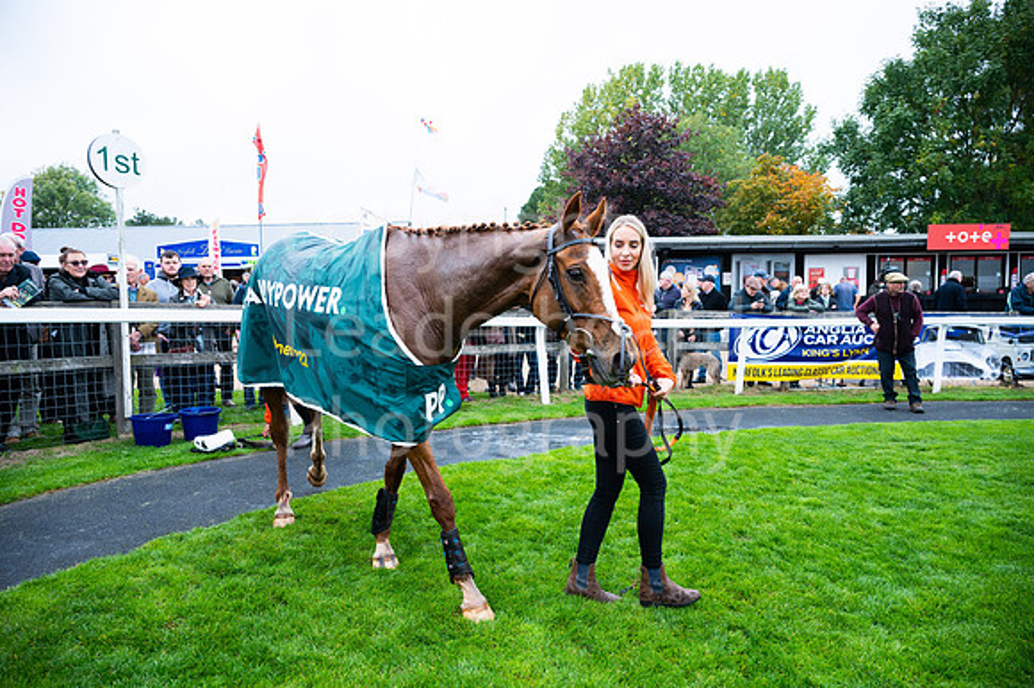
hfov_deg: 73.8
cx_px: 517
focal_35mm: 24
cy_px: 344
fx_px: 689
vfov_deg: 53.1
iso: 500
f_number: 4
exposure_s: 1/800
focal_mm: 24
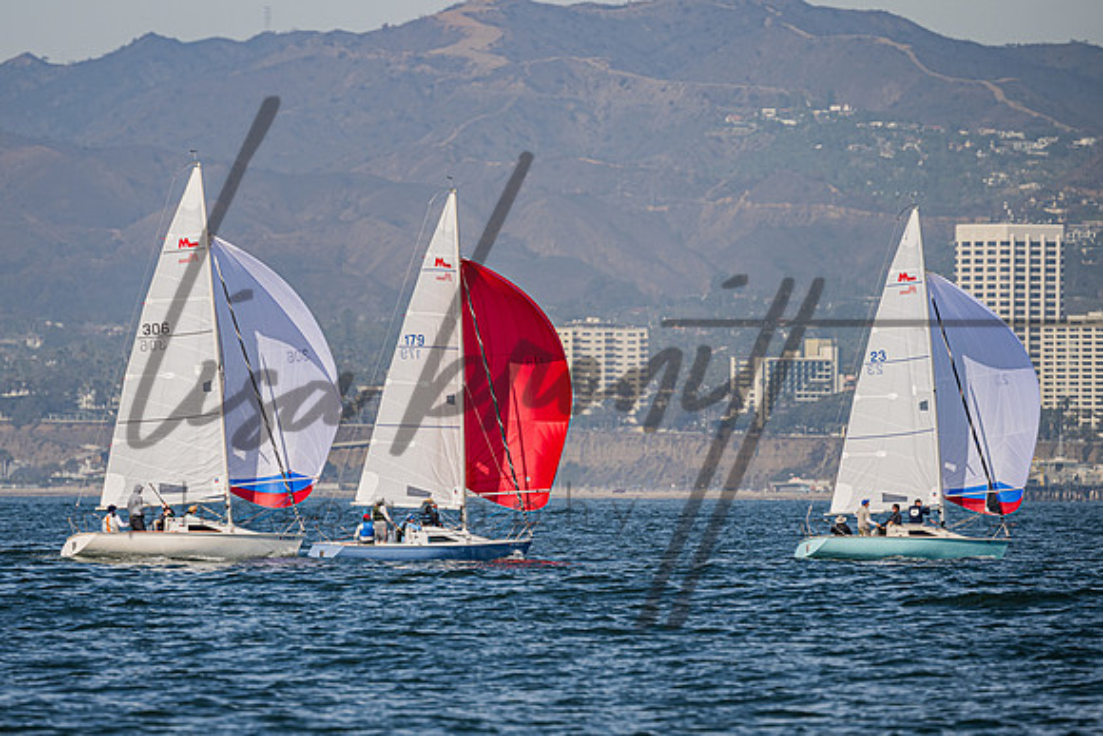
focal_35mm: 459
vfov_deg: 3.0
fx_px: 14061
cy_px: 323
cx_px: 450
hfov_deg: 4.5
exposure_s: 1/640
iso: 100
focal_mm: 360
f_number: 6.3
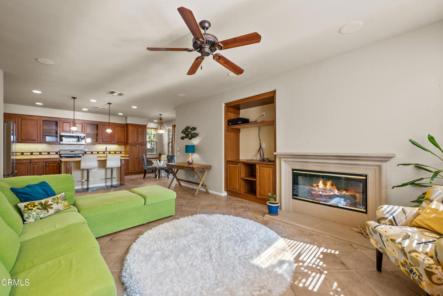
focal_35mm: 14
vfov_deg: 81.3
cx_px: 222
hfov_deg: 104.2
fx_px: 172
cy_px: 148
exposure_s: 1/1.25
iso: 250
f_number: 9
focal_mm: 14
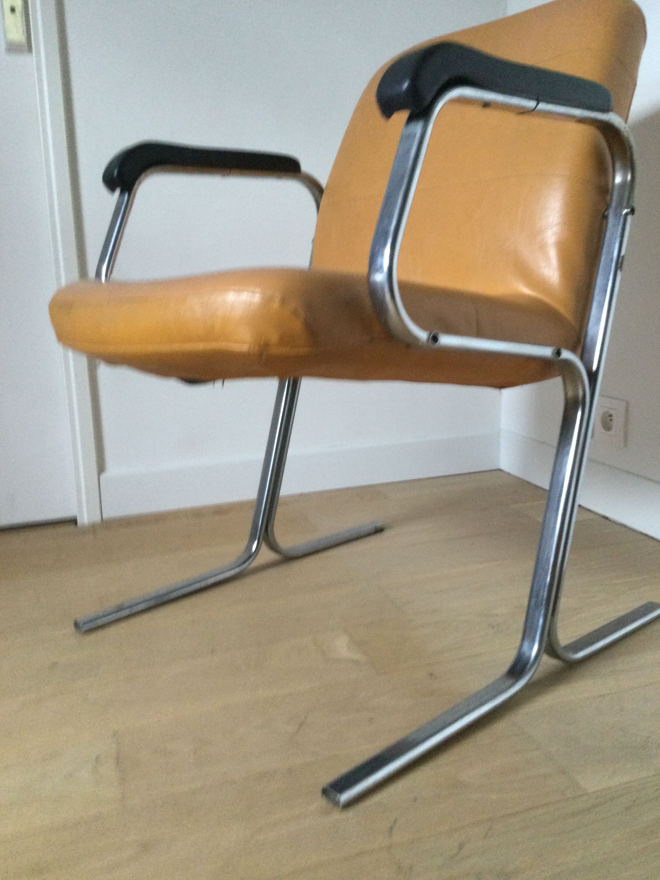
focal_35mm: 31
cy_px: 440
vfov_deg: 58.4
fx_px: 788
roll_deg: +1.5
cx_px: 330
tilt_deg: -8.9
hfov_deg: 45.4
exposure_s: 1/33
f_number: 2.4
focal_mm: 3.3
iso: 160
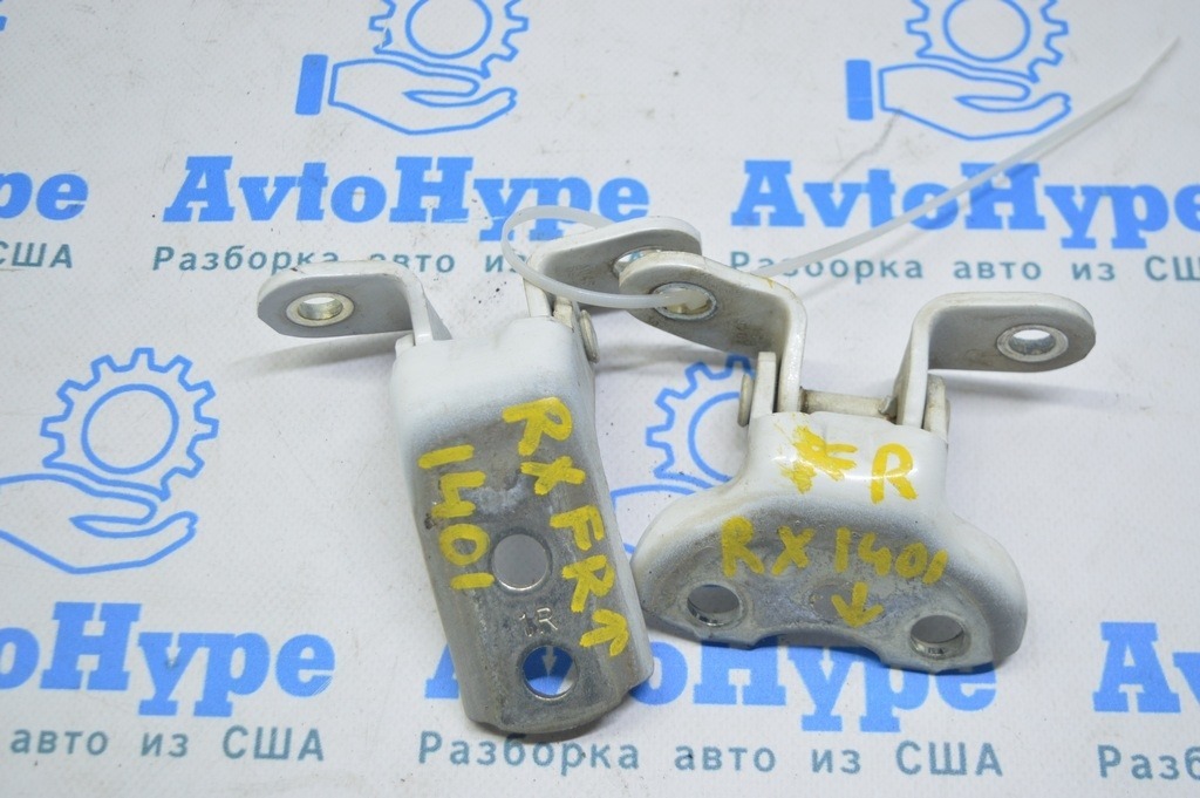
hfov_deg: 43.6
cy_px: 399
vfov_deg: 29.8
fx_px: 1499
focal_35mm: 45
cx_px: 600
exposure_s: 1/40
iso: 400
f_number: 4.2
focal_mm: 30
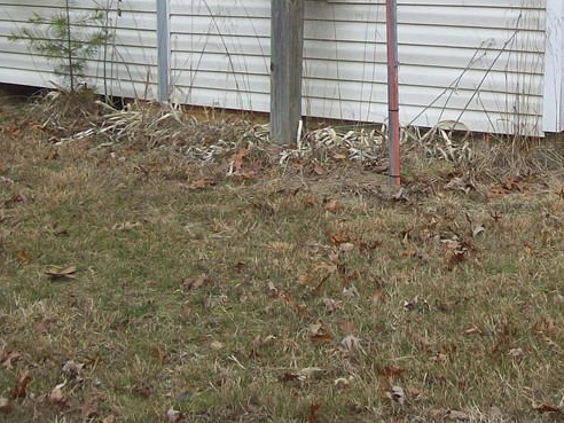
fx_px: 1222
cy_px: 2
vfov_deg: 19.1
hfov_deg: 25.8
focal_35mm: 75
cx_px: 391
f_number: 2.7
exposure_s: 1/306
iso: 80
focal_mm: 6
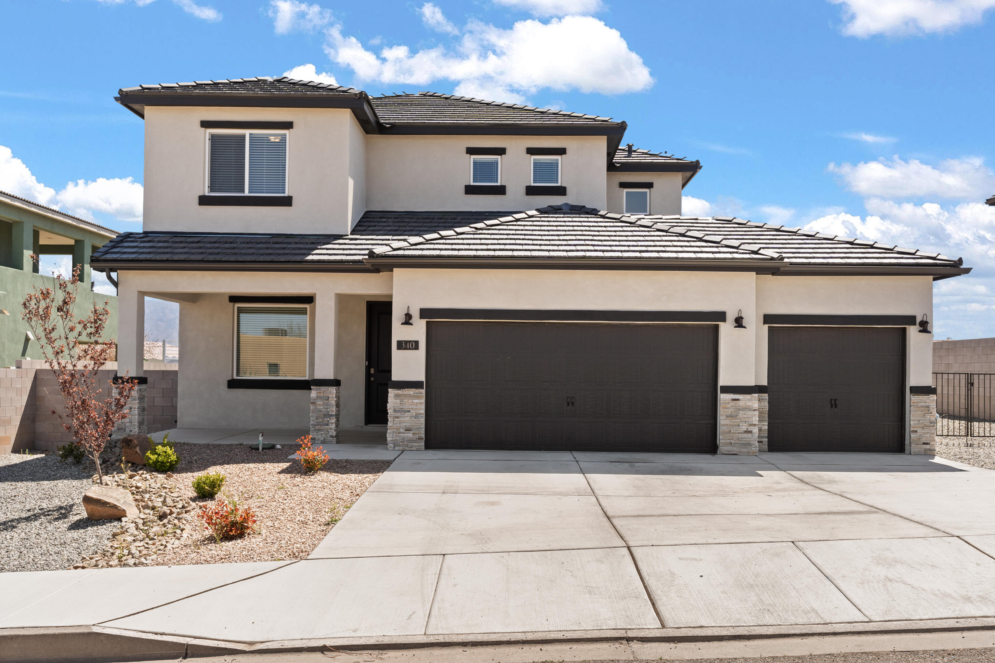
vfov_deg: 40.0
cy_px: 338
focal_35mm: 33
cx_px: 510
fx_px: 912
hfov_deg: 57.2
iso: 320
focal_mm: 32
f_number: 9
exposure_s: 1/160
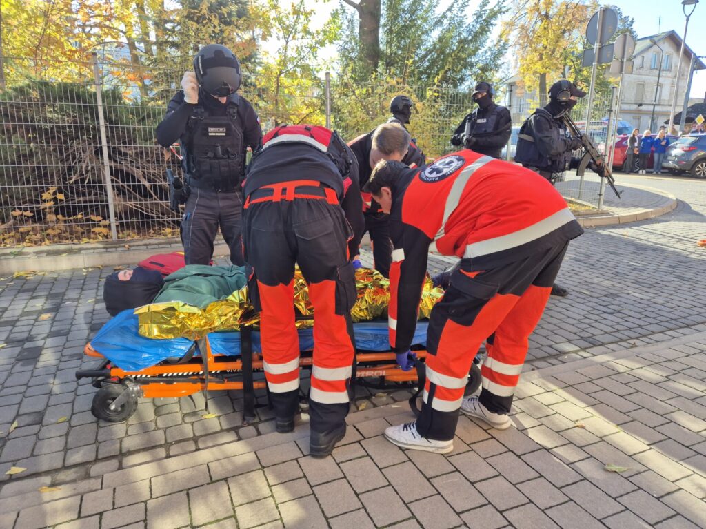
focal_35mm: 23
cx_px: 353
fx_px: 469
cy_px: 264
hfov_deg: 73.9
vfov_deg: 58.9
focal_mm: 5.4
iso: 25
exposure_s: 1/348
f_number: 1.8
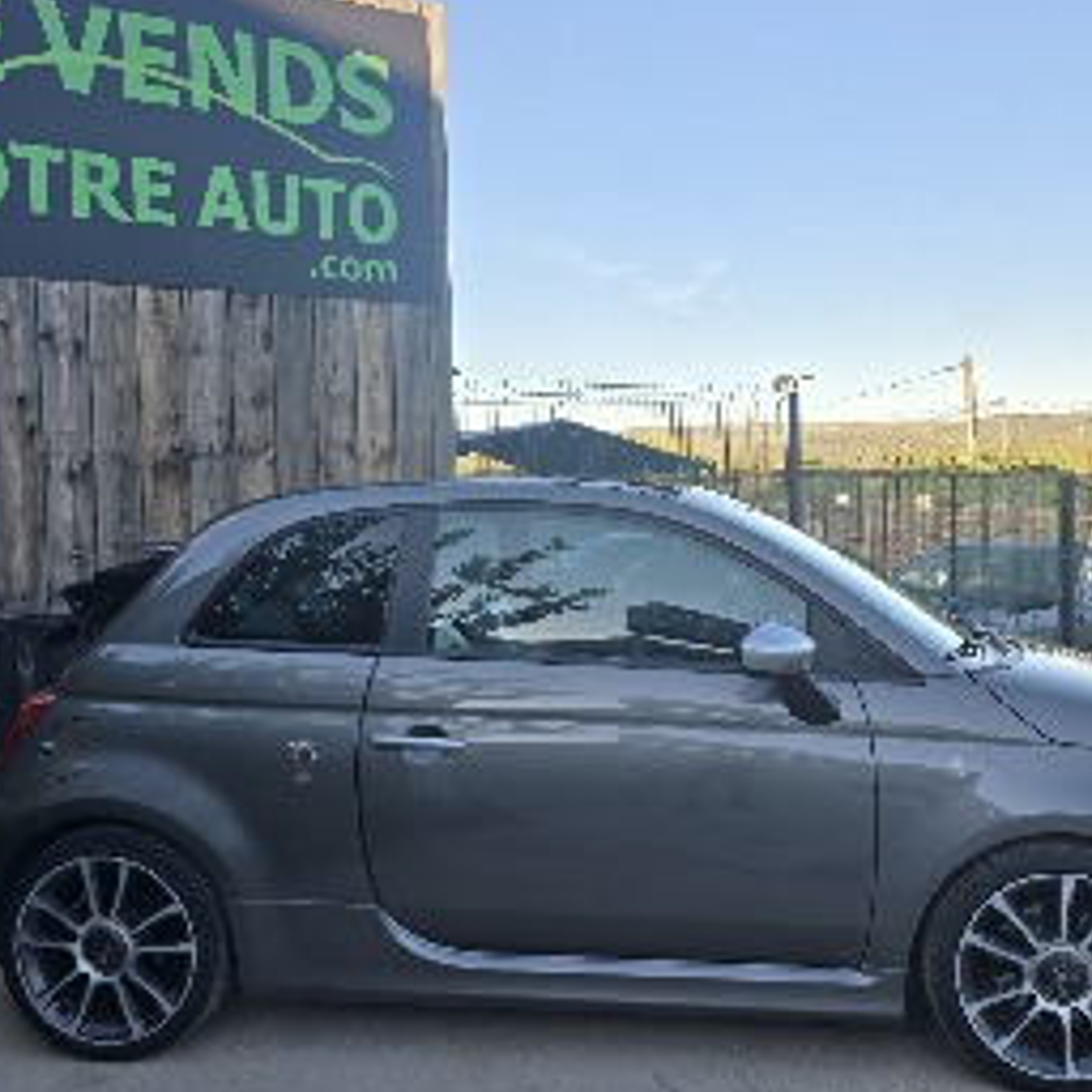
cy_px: 550
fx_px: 1178
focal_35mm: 33
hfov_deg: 49.6
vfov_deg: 49.7
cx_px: 619
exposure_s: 1/289
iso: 12
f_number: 1.7
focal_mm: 6.3
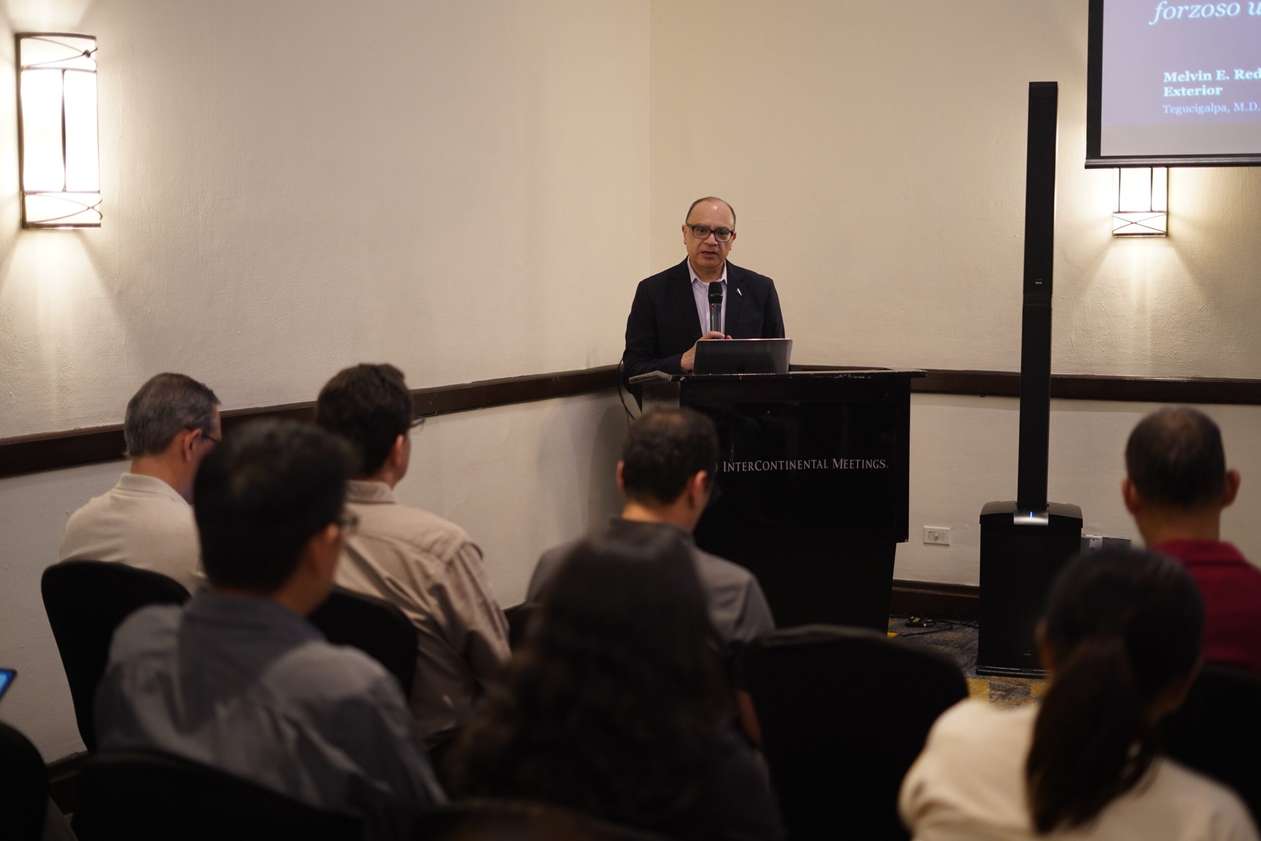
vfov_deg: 27.0
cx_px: 630
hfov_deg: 39.6
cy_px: 420
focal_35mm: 50
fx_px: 1751
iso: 500
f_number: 1.8
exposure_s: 1/80
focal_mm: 50
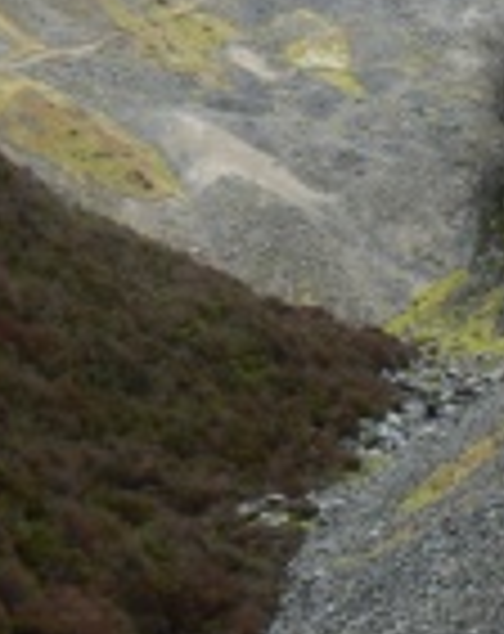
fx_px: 2023
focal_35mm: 108
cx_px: 405
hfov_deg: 14.1
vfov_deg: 17.6
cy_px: 99
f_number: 3.6
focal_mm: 6
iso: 80
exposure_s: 1/60
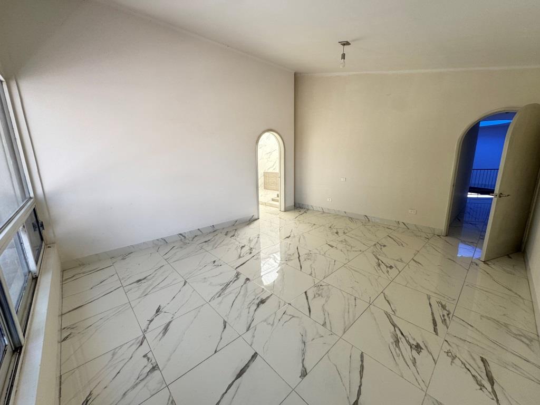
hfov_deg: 102.1
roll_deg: +1.9
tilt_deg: -12.1
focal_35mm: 14
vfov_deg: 85.7
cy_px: 202
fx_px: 218
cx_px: 270
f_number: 2.2
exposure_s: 1/99
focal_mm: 2.22
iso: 100
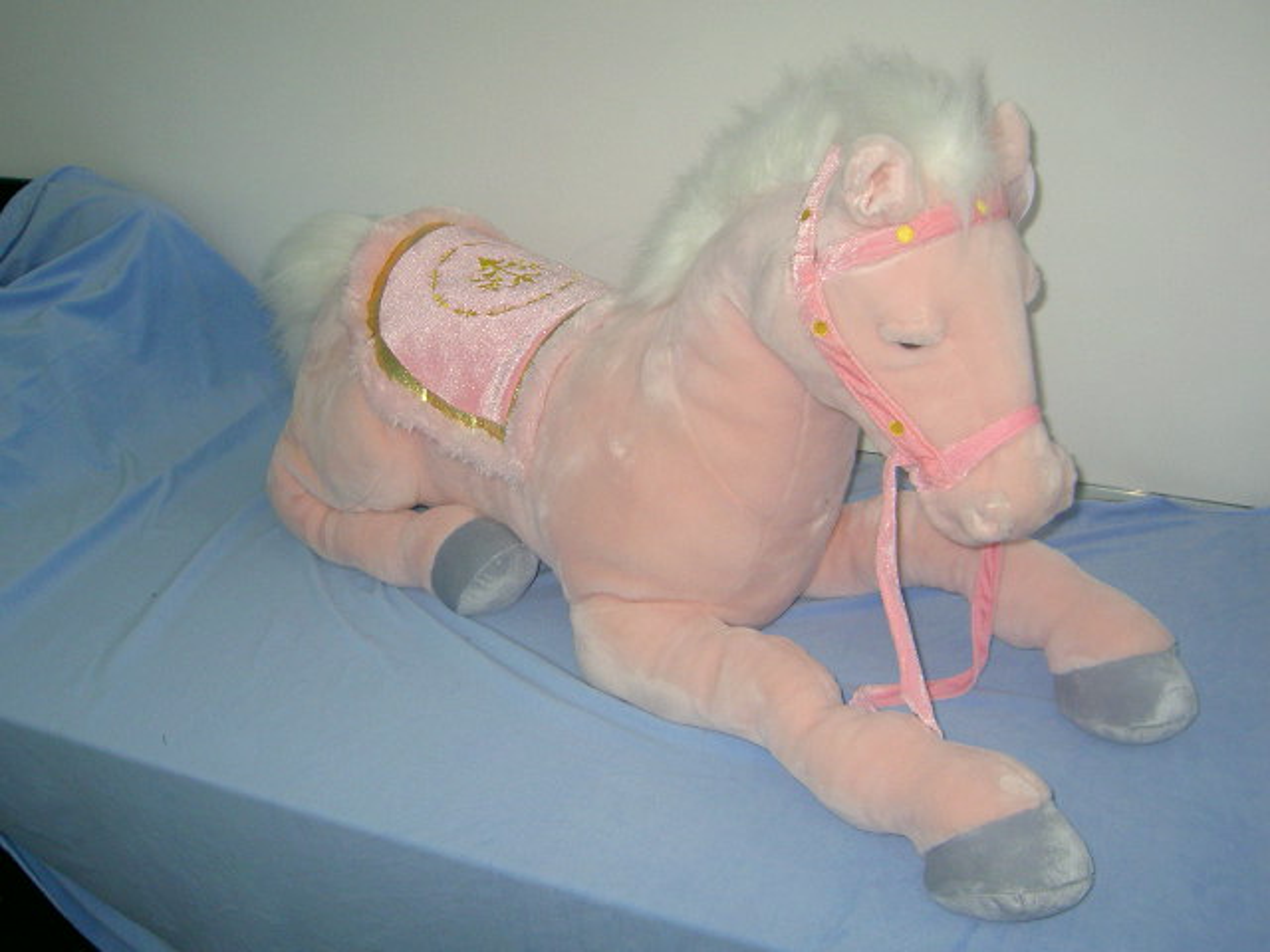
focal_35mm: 34
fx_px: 1247
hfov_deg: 54.0
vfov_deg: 41.8
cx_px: 635
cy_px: 476
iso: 200
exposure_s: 1/60
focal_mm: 5.6
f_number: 2.8
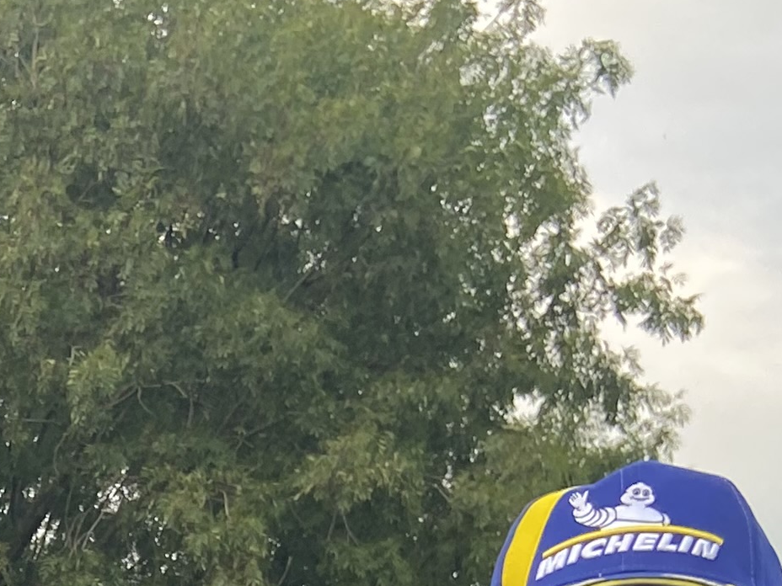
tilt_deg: +3.1
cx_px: -336
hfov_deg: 16.2
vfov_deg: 11.5
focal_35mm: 113
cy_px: 1250
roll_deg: -0.2
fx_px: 2553
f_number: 1.8
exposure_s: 1/121
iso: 40
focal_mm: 4.25
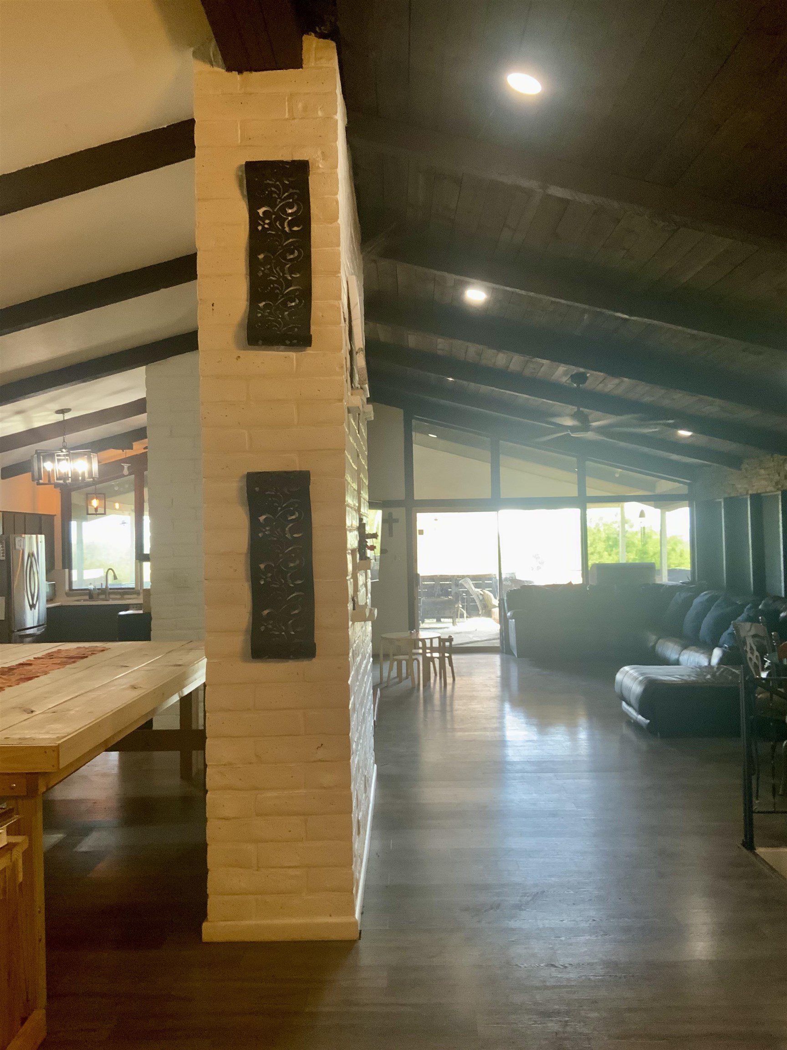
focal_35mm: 29
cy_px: 525
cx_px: 394
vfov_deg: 61.7
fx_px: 879
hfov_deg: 48.2
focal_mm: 3
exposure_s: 1/40
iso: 200
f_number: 1.8
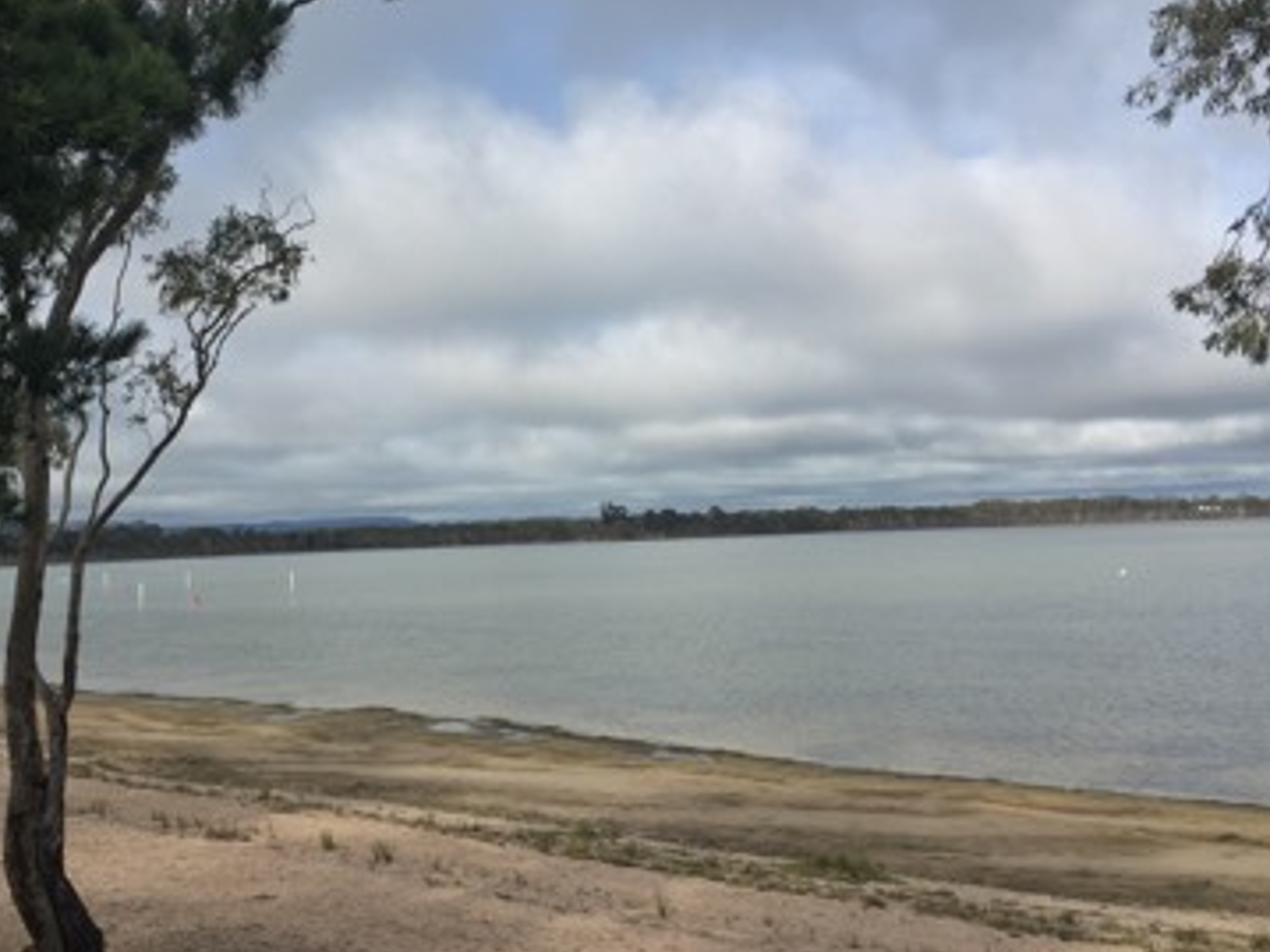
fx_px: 1540
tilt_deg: +3.0
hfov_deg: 44.2
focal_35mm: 42
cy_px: 453
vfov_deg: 34.3
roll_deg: +1.3
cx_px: 428
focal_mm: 4.15
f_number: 2.2
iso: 32
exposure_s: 1/1980
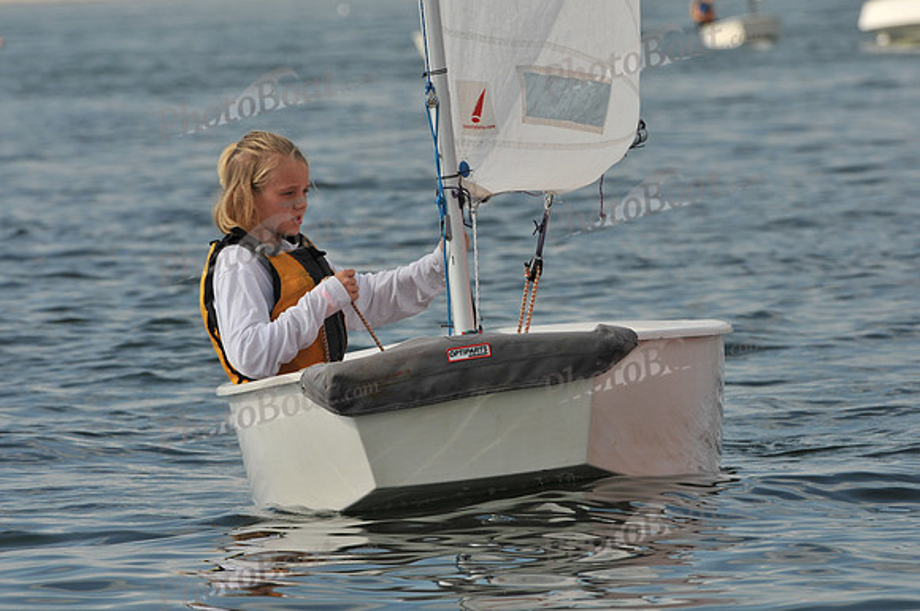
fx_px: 11484
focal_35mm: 450
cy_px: 306
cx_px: 460
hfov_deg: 4.6
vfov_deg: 3.0
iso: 200
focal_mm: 300
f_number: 9
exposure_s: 1/640
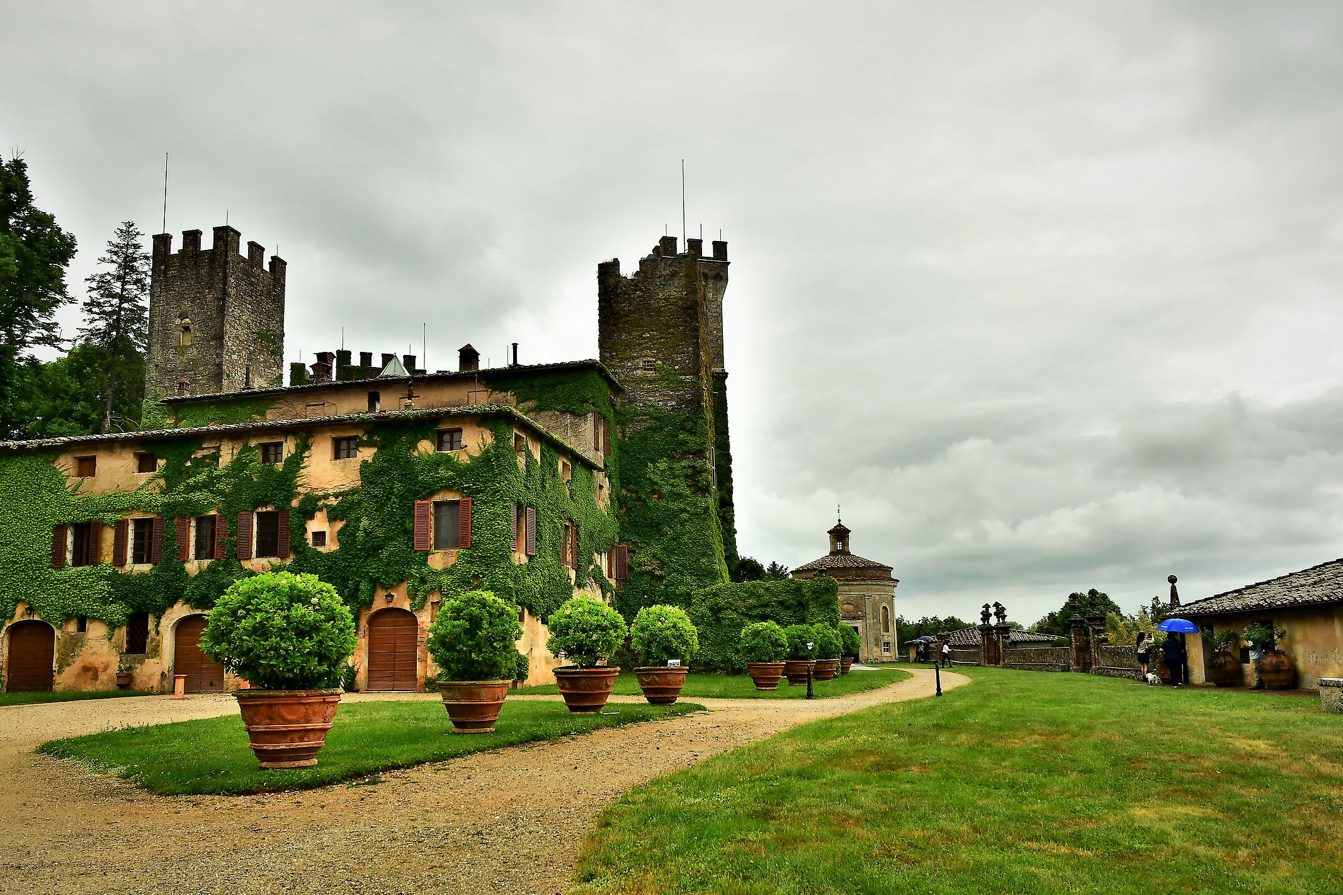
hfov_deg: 67.4
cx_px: 645
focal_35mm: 27
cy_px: 498
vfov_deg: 47.8
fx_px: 1007
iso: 250
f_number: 5.6
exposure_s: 1/800
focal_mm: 16
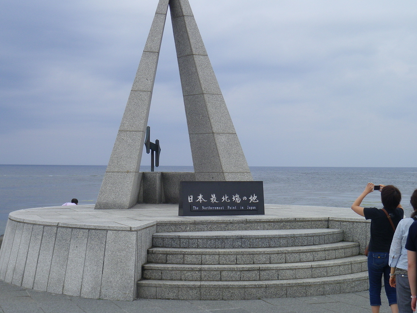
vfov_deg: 22.9
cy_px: 159
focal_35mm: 64
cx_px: 195
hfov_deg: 30.3
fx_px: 771
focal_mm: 10.4
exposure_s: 1/160
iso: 80
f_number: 4.5
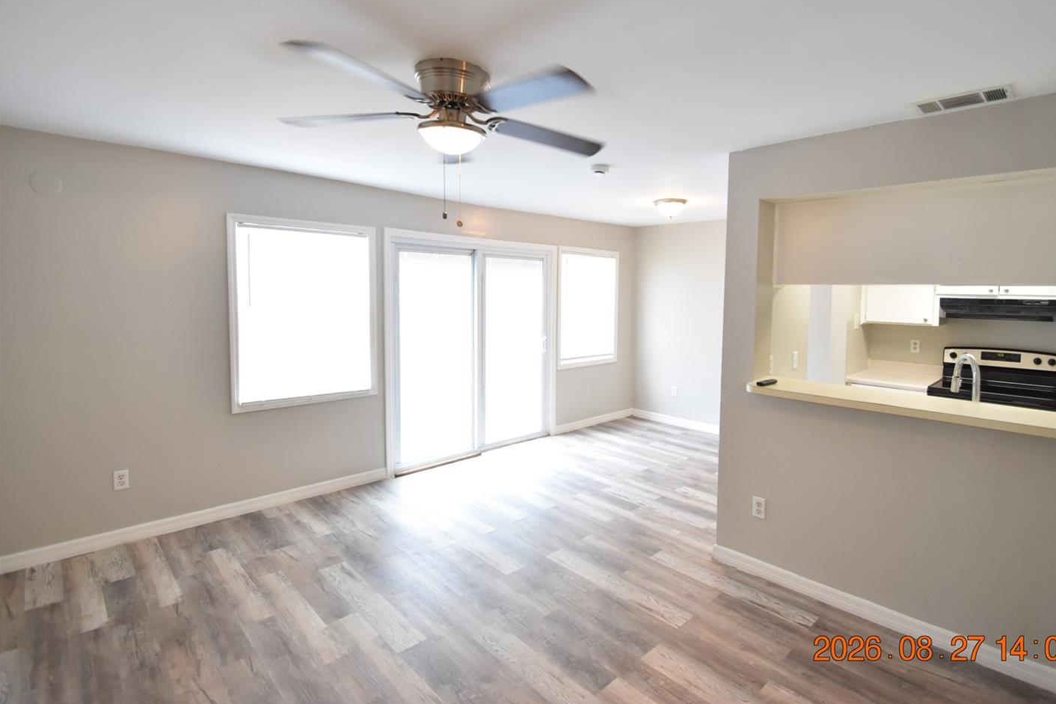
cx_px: 593
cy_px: 310
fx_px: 499
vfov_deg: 70.2
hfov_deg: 92.8
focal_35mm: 17
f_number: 4
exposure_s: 1/60
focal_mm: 10
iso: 800
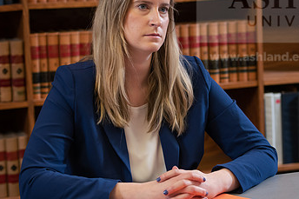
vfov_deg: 11.6
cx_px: 170
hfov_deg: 17.3
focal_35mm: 118
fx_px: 980
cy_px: 75
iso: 800
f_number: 3.2
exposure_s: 1/160
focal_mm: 70
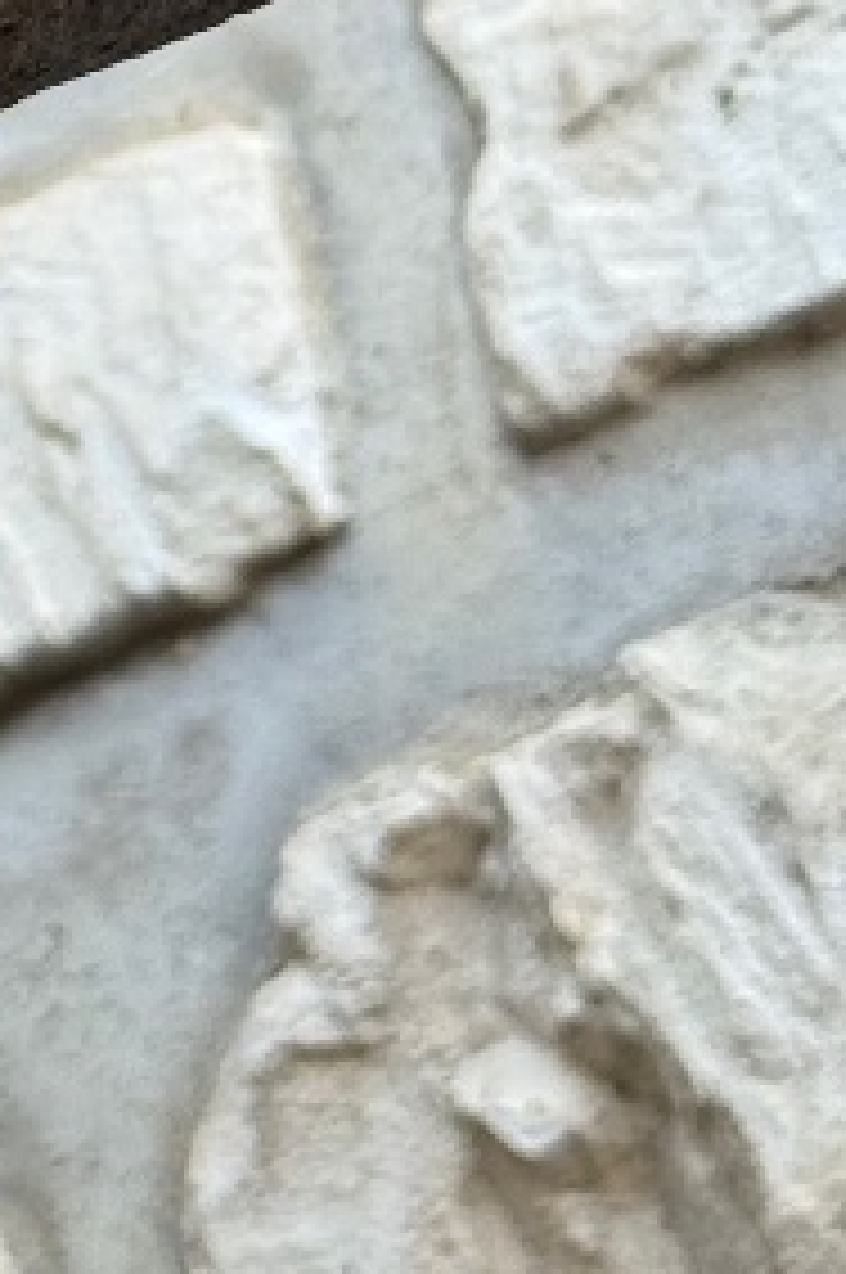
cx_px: -918
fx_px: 7491
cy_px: -887
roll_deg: +6.1
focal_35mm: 212
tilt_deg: +33.3
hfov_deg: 6.3
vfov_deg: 9.3
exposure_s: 1/364
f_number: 1.78
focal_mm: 6.76
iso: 64
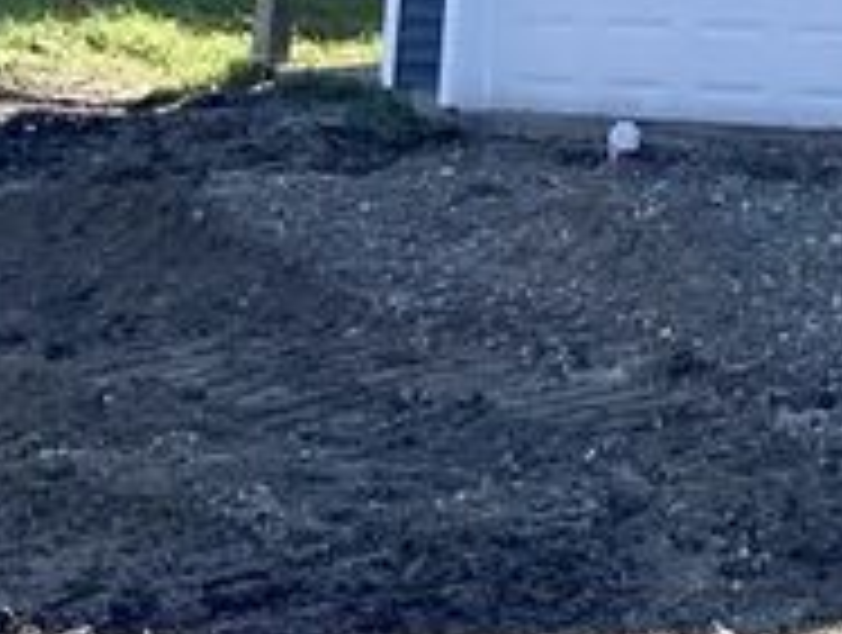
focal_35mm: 142
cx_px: 1256
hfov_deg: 13.1
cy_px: -724
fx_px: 3461
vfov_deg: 9.6
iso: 32
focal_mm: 4.25
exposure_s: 1/3125
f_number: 1.8
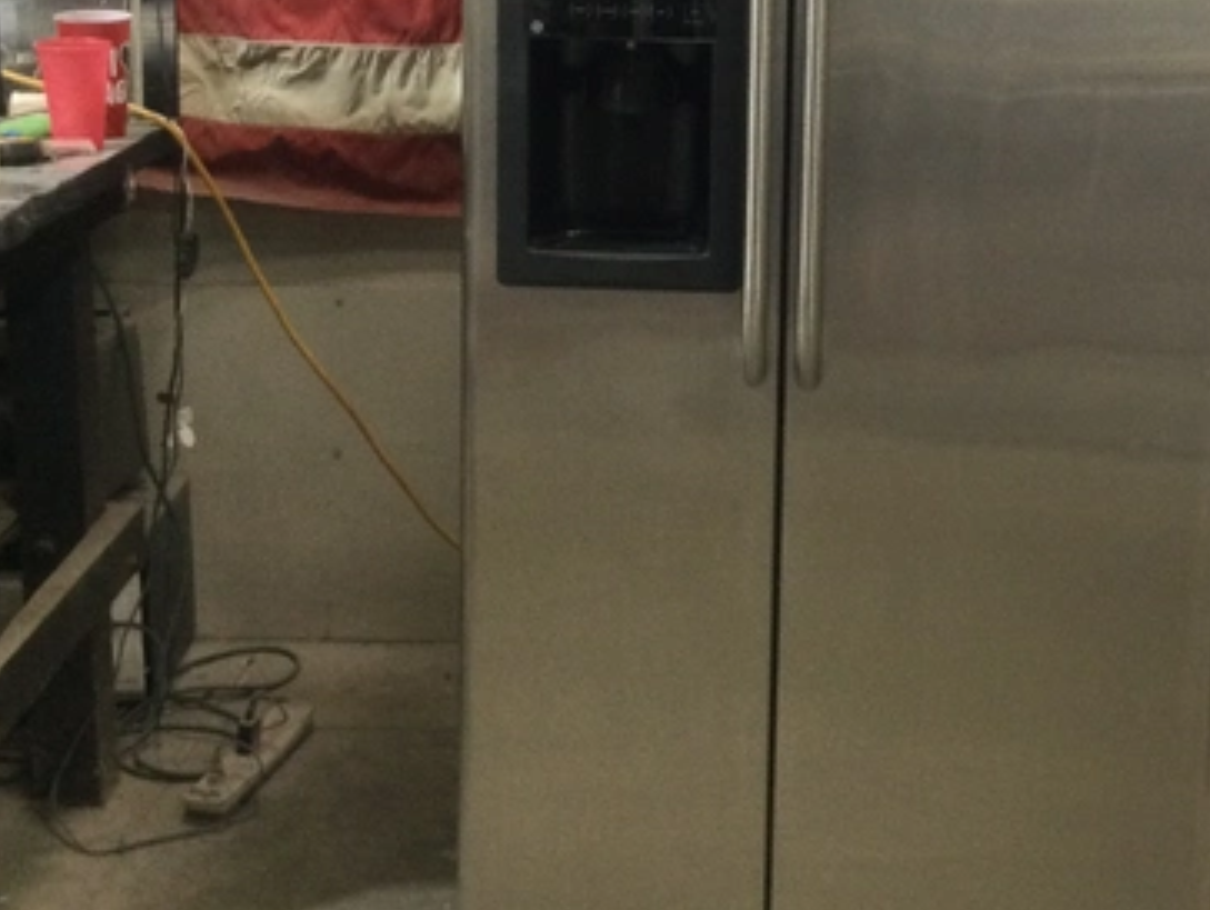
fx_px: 2239
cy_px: 175
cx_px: 873
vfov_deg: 22.6
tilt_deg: -9.7
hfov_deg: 29.9
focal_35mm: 64
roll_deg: -1.8
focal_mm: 3.3
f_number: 2.4
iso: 125
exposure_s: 1/30
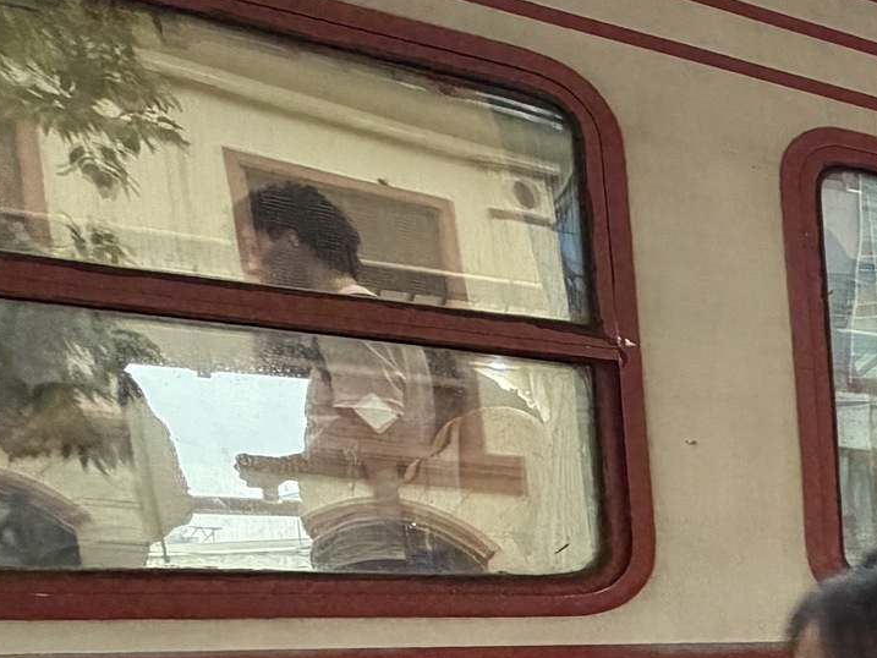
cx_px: 1394
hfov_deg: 25.5
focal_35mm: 50
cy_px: 740
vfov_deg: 26.6
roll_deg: +2.1
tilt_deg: -4.3
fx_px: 1267
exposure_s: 1/91
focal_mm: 2.22
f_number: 2.2
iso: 320
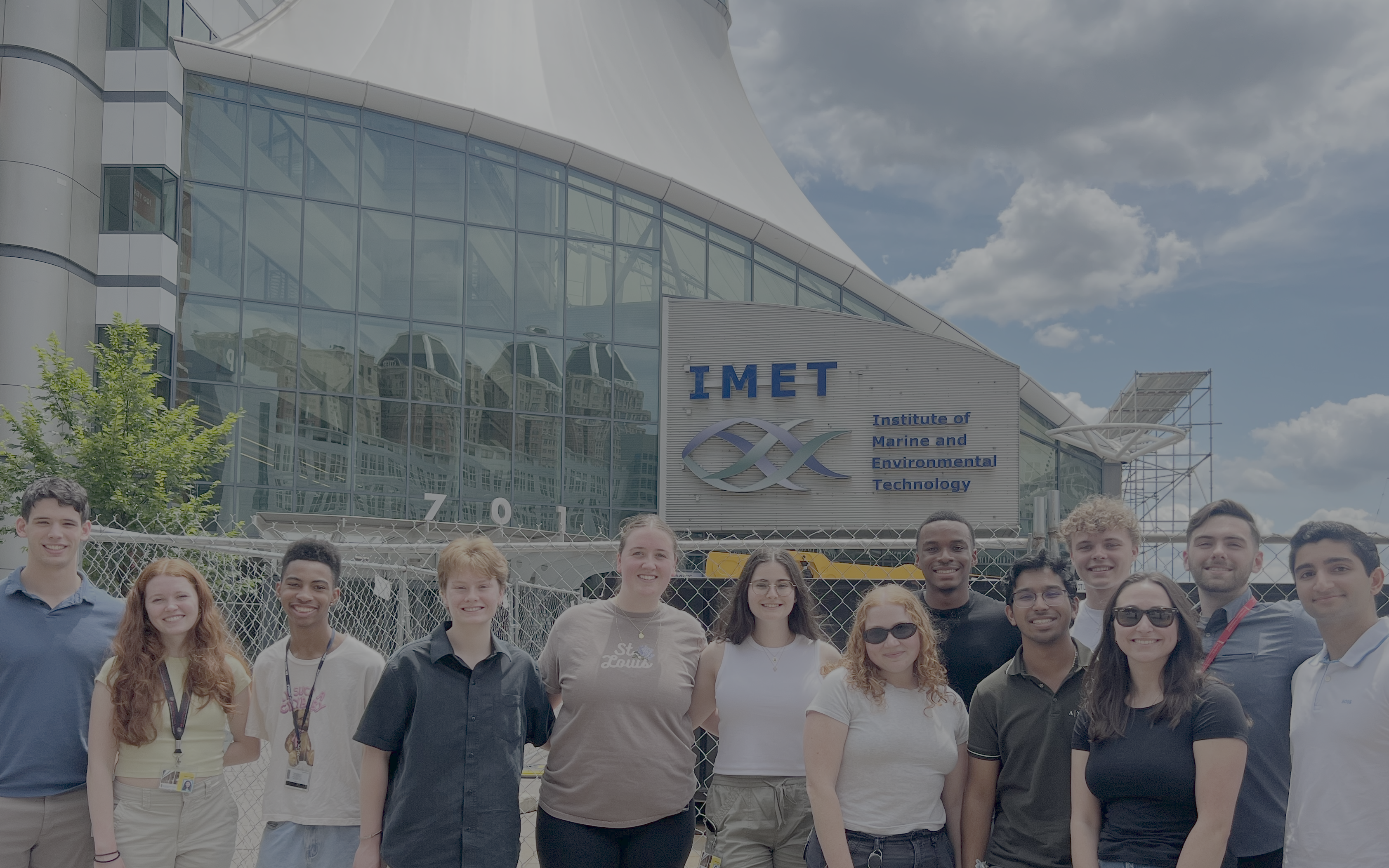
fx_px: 1249
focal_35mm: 33
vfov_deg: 37.9
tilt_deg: +3.6
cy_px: 575
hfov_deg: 58.1
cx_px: 707
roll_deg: -0.3
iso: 50
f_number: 1.5
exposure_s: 1/2252
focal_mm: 5.7
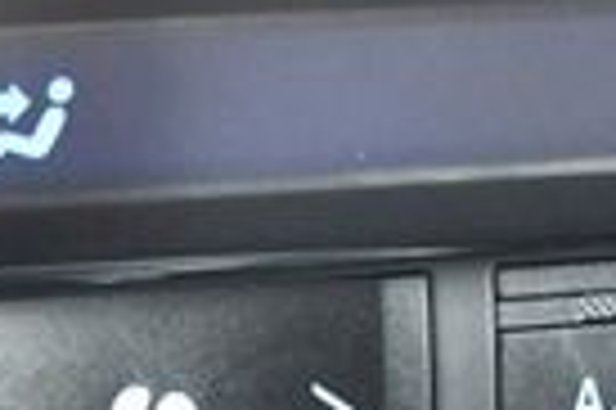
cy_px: 752
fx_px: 4085
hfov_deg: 8.6
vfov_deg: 5.6
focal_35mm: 239
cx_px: 40
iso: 8000
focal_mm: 34
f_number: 4.5
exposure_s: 1/60
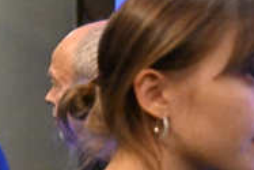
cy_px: 201
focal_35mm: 118
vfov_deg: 11.4
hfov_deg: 15.4
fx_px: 833
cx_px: -171
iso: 25600
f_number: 2.8
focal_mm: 32
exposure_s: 1/1000
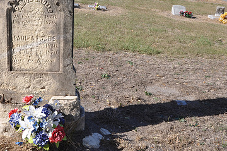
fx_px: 320
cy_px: 38
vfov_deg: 26.2
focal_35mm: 51
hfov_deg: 38.0
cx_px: 55
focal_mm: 21
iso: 200
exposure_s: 1/125
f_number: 11
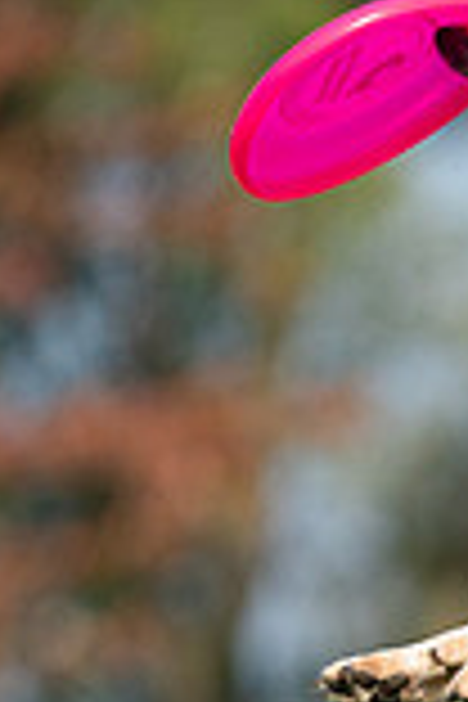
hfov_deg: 0.9
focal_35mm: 1557
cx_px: 936
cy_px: 758
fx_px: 30359
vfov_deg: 1.3
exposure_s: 1/4000
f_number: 6.3
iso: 1250
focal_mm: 419
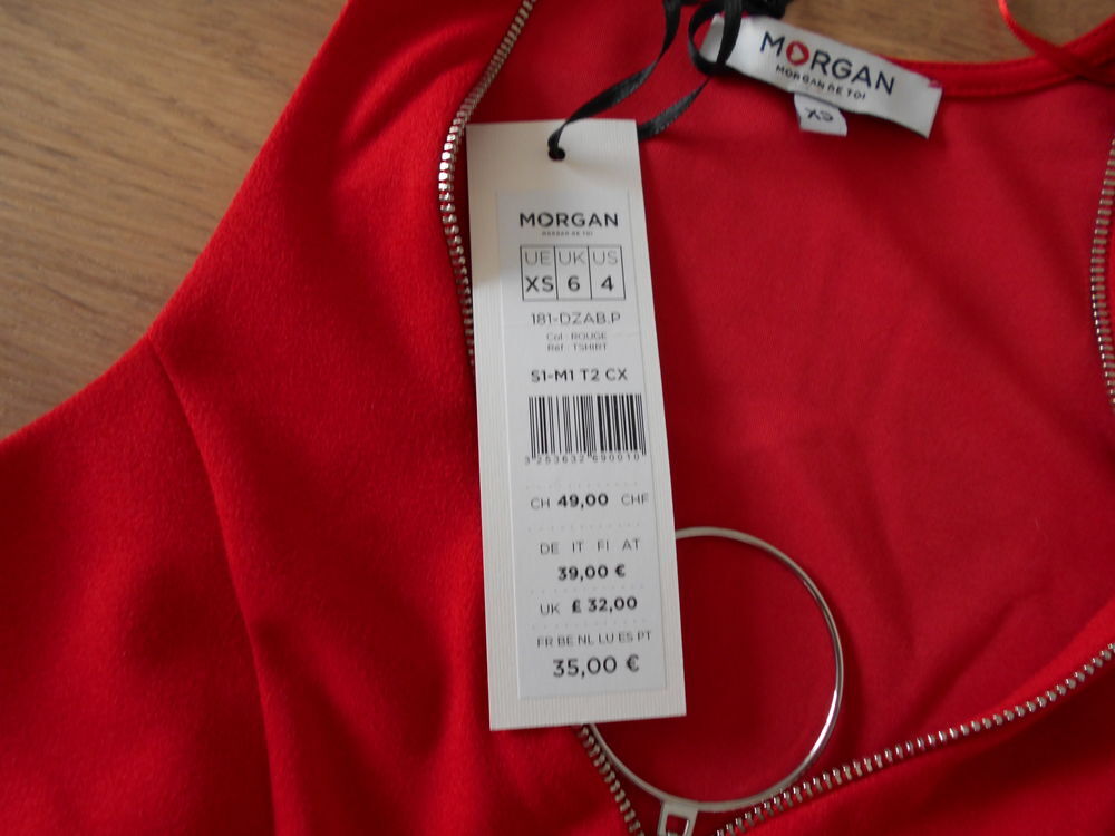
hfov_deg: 67.3
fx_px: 837
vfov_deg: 53.1
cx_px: 558
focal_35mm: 26
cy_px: 418
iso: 140
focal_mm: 4.6
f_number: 3.2
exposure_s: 1/30
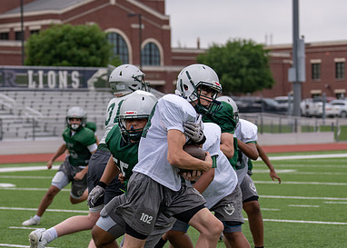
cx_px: 85
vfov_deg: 10.1
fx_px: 1400
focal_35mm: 142
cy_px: 176
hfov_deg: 14.1
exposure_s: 1/2500
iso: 160
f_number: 2.8
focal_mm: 70
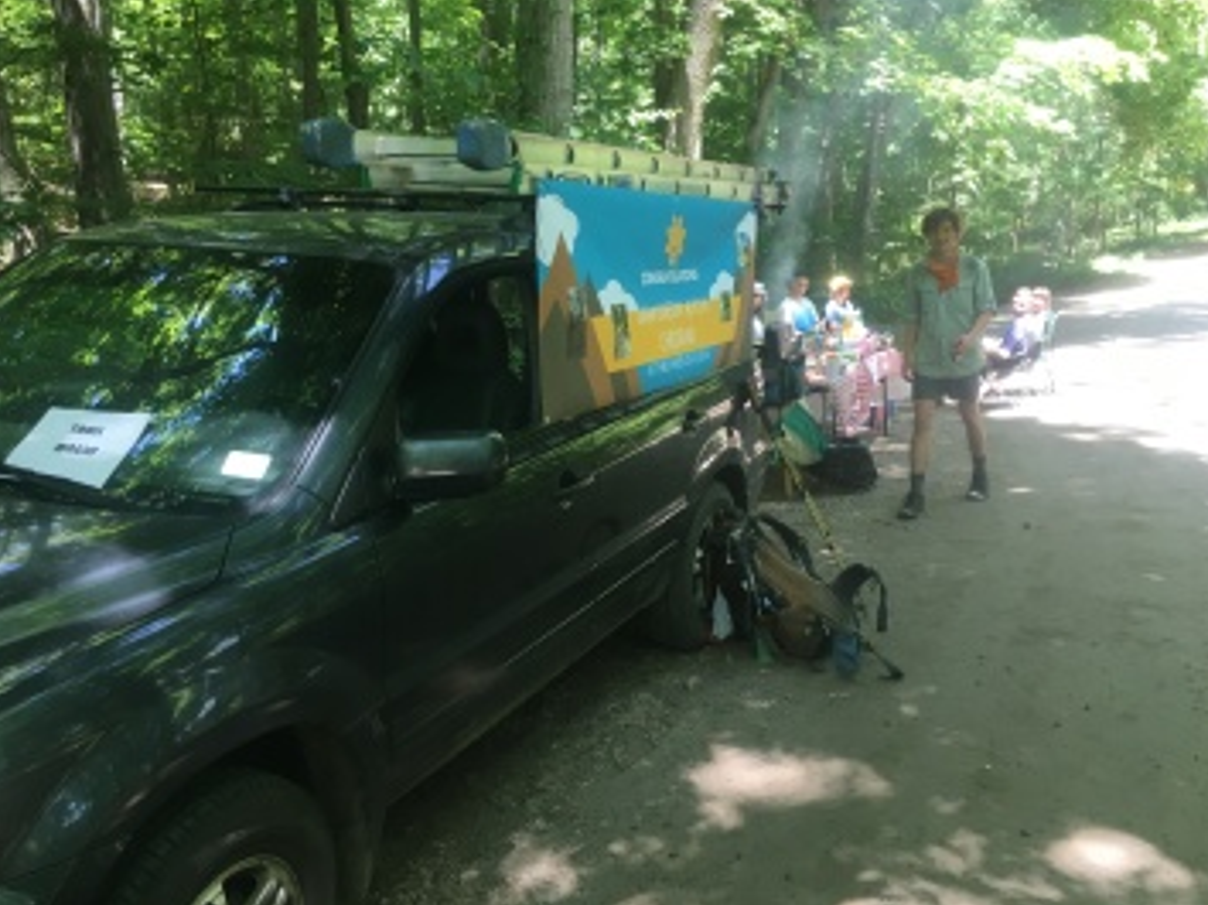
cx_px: 601
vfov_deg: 46.7
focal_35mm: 30
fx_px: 1046
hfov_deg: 60.0
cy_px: 451
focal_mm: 4.15
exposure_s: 1/30
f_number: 2.2
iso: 25
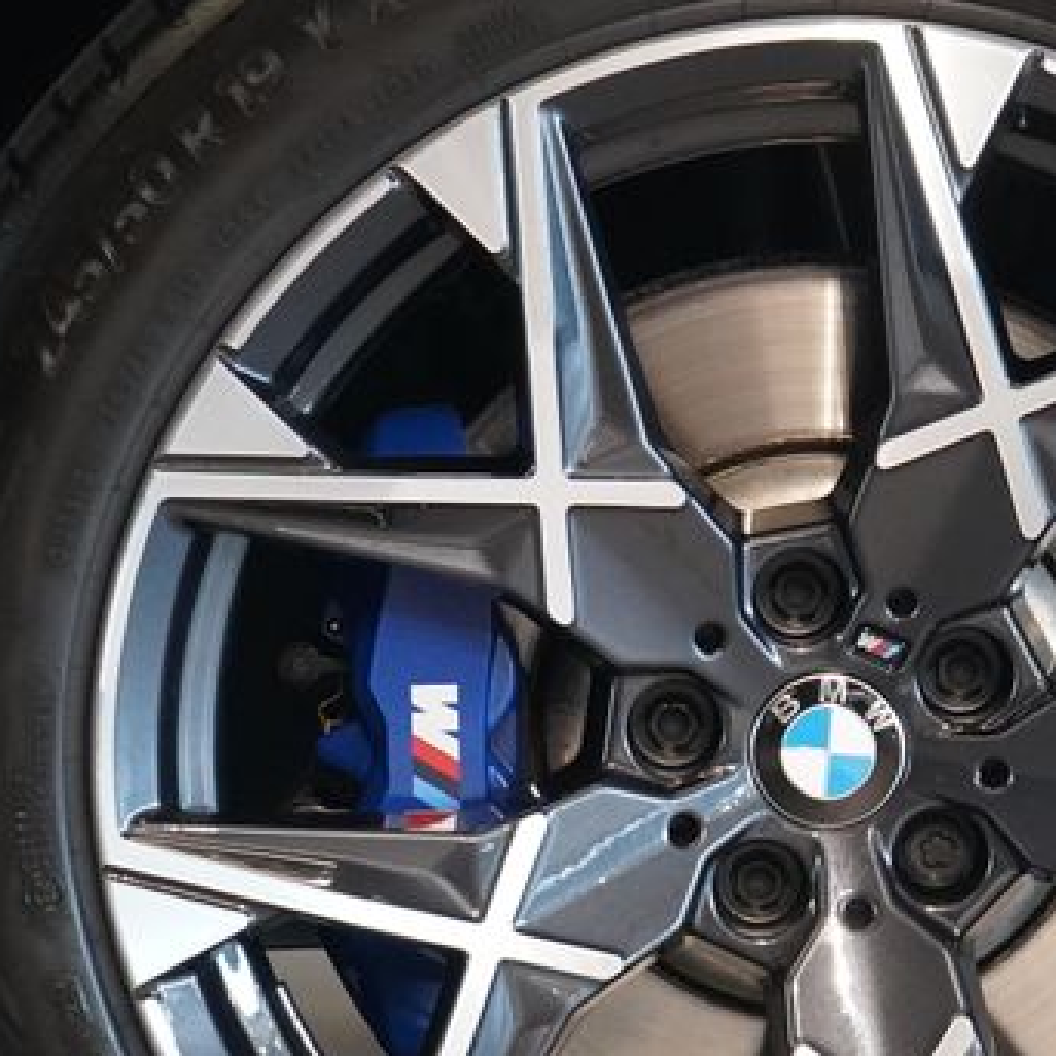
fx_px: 5626
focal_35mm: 163
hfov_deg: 10.7
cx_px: 812
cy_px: 733
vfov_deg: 10.7
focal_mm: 64
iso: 8000
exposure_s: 1/160
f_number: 5.6
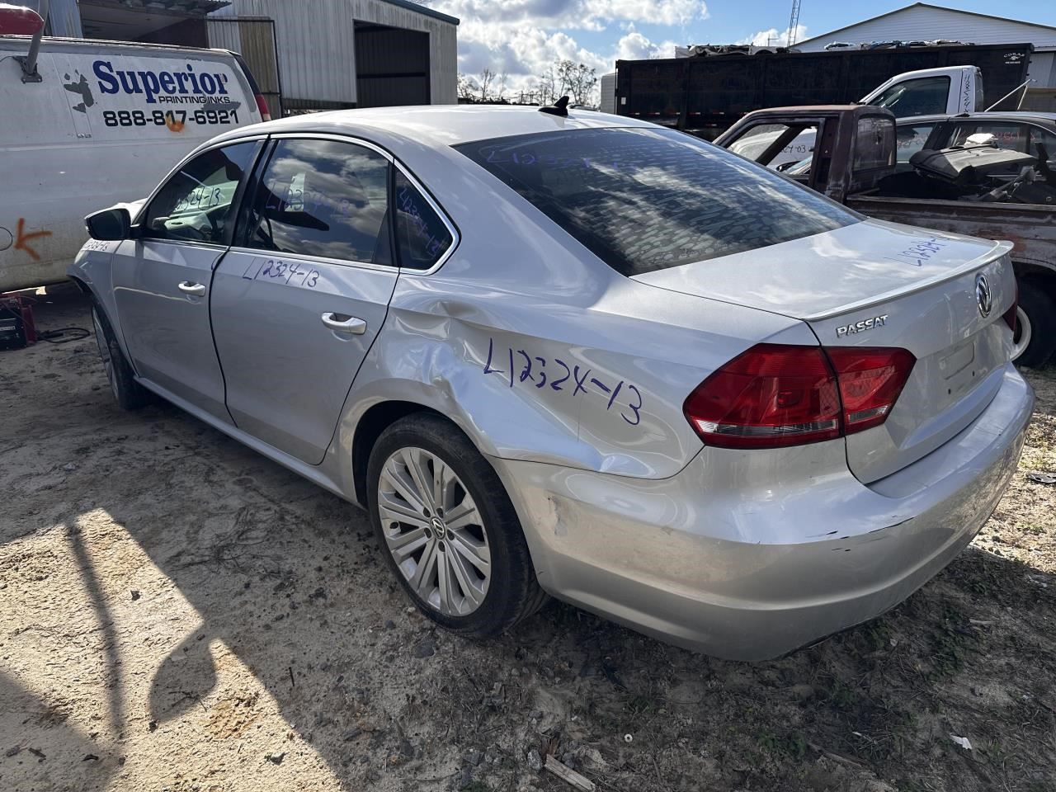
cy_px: 396
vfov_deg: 56.8
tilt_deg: -17.2
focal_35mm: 24
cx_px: 528
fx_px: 732
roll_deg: -0.6
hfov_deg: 71.6
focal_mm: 6.86
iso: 80
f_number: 1.78
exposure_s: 1/3472
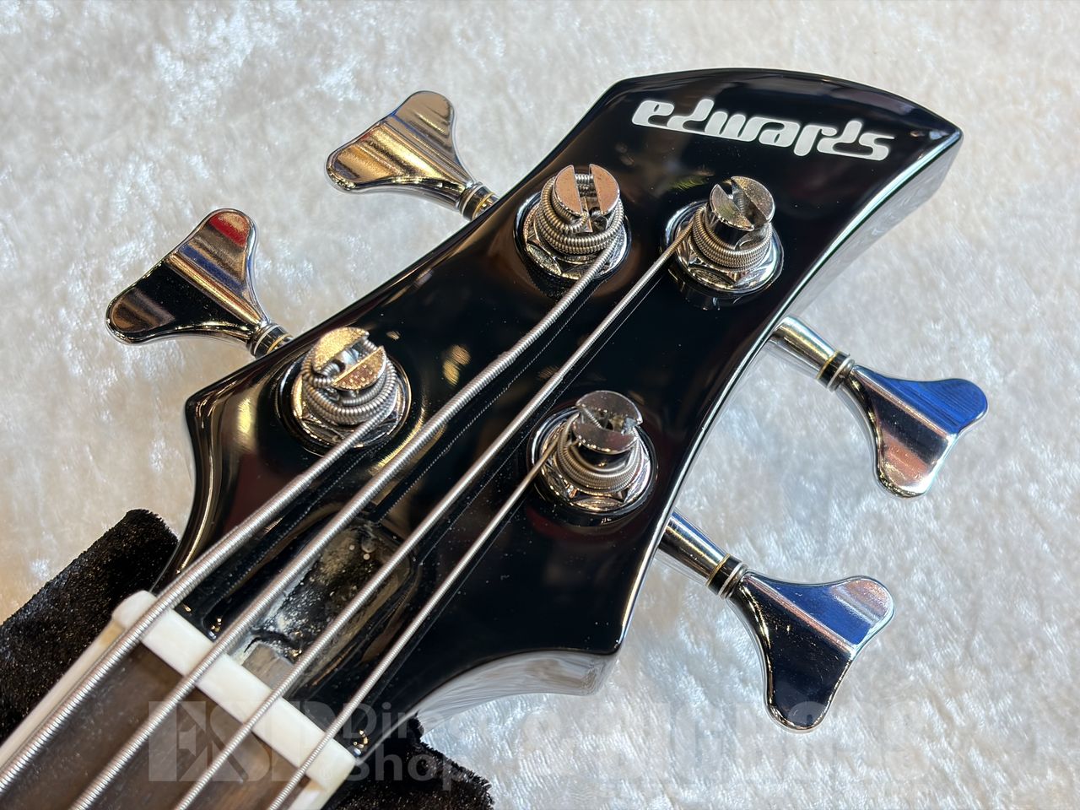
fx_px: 1622
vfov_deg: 28.0
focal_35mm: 52
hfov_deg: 36.8
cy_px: 405
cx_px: 540
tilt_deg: -69.3
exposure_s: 1/60
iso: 125
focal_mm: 5.96
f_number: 1.6
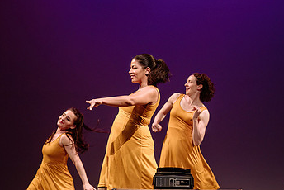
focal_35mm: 118
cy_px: 128
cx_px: 132
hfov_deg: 17.3
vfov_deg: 11.6
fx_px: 932
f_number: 2.8
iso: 1000
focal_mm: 70
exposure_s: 1/320
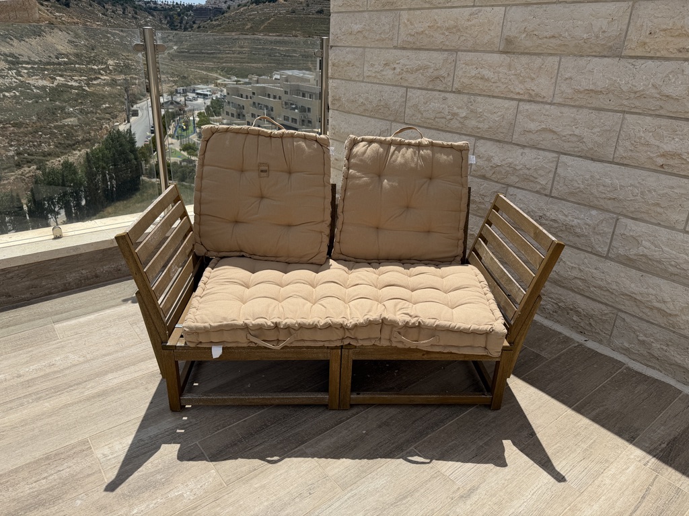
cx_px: 344
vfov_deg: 56.8
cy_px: 258
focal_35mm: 24
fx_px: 478
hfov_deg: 71.6
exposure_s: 1/9091
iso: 80
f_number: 1.78
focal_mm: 6.76
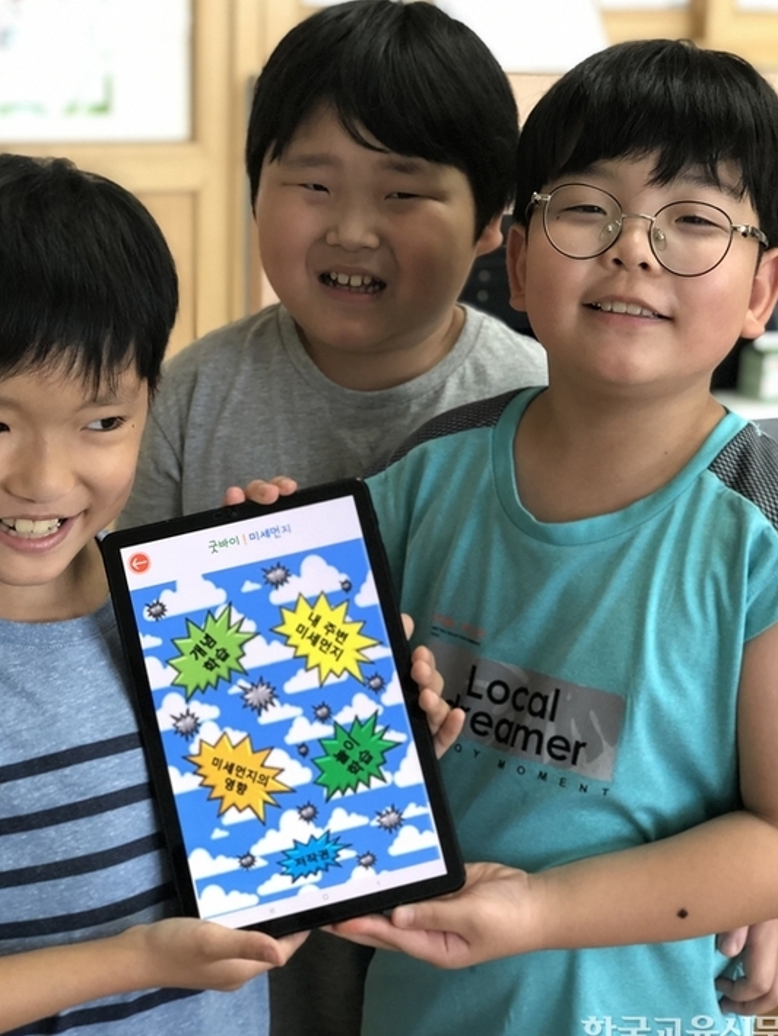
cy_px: 455
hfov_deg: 23.7
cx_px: 347
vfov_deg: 31.2
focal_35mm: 62
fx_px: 1857
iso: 125
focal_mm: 6
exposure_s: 1/60
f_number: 2.4
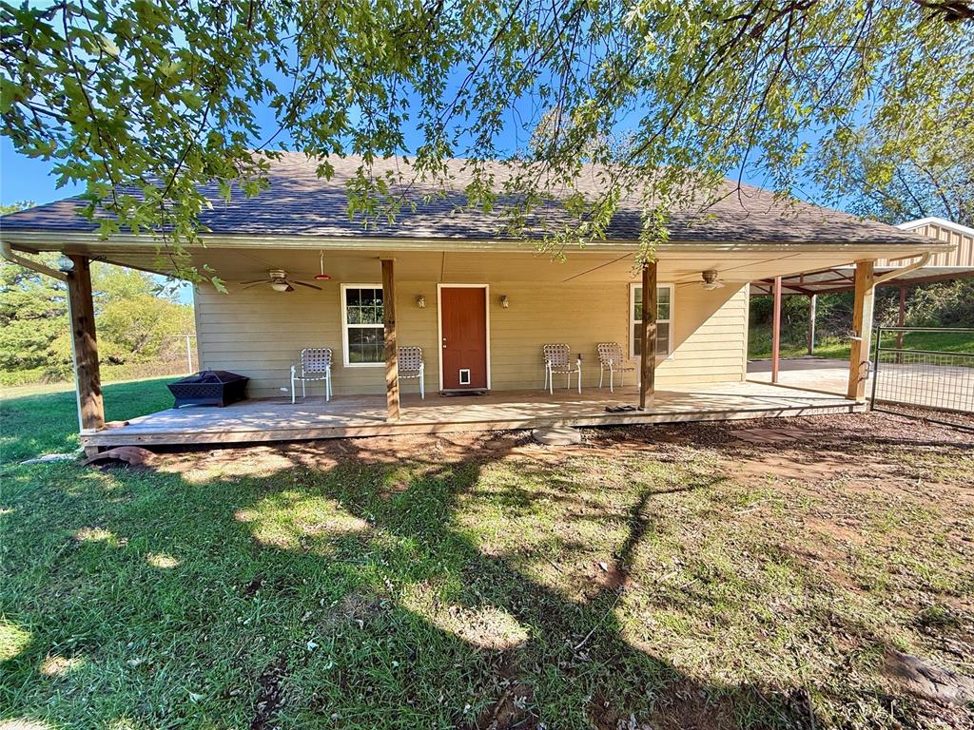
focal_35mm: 14
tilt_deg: -4.8
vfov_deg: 85.7
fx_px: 394
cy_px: 365
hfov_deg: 102.1
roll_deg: +0.5
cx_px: 487
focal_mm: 2.22
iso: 64
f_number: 2.2
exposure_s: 1/349
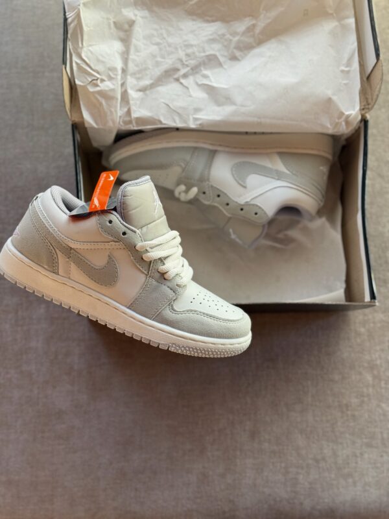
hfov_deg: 30.3
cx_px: 194
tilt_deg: -83.7
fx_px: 719
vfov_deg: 39.7
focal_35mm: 48
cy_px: 260
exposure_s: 1/116
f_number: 1.78
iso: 100
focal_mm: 6.76
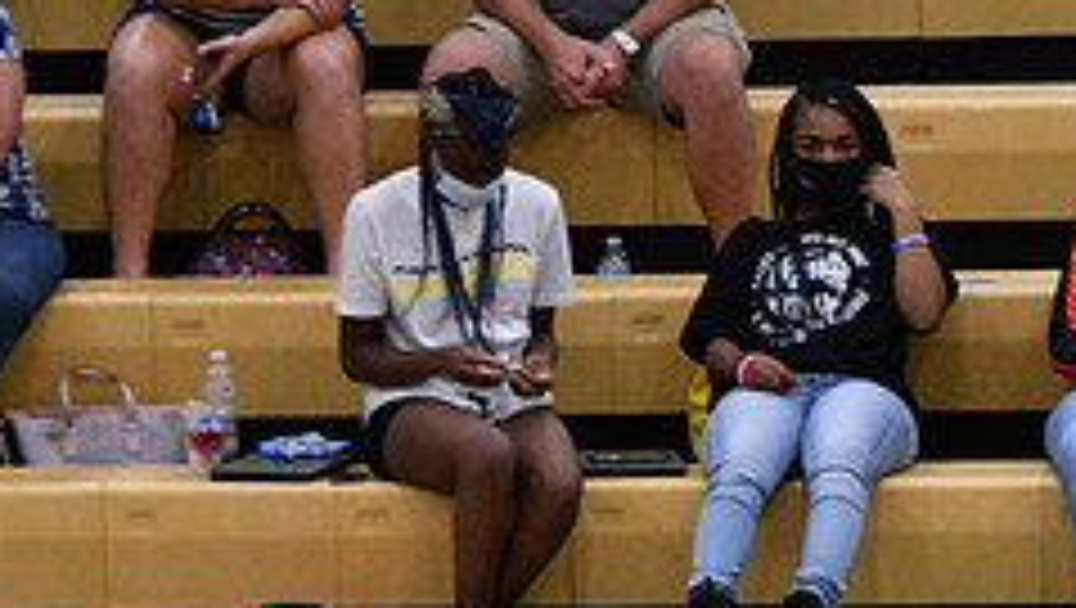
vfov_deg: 2.4
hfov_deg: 4.2
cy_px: 1288
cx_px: 597
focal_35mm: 514
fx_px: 14688
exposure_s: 1/1250
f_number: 3.2
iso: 6400
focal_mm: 135
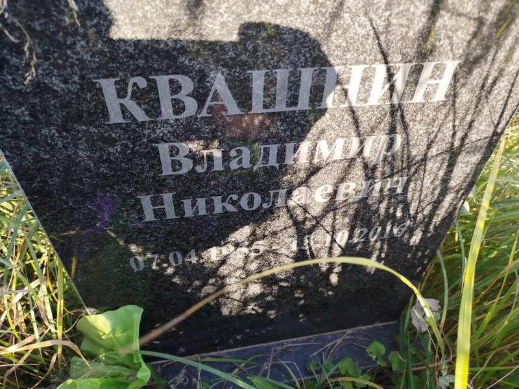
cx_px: 260
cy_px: 194
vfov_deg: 56.8
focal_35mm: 24
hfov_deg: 71.6
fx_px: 360
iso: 50
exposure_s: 1/125
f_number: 1.7
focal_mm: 5.31
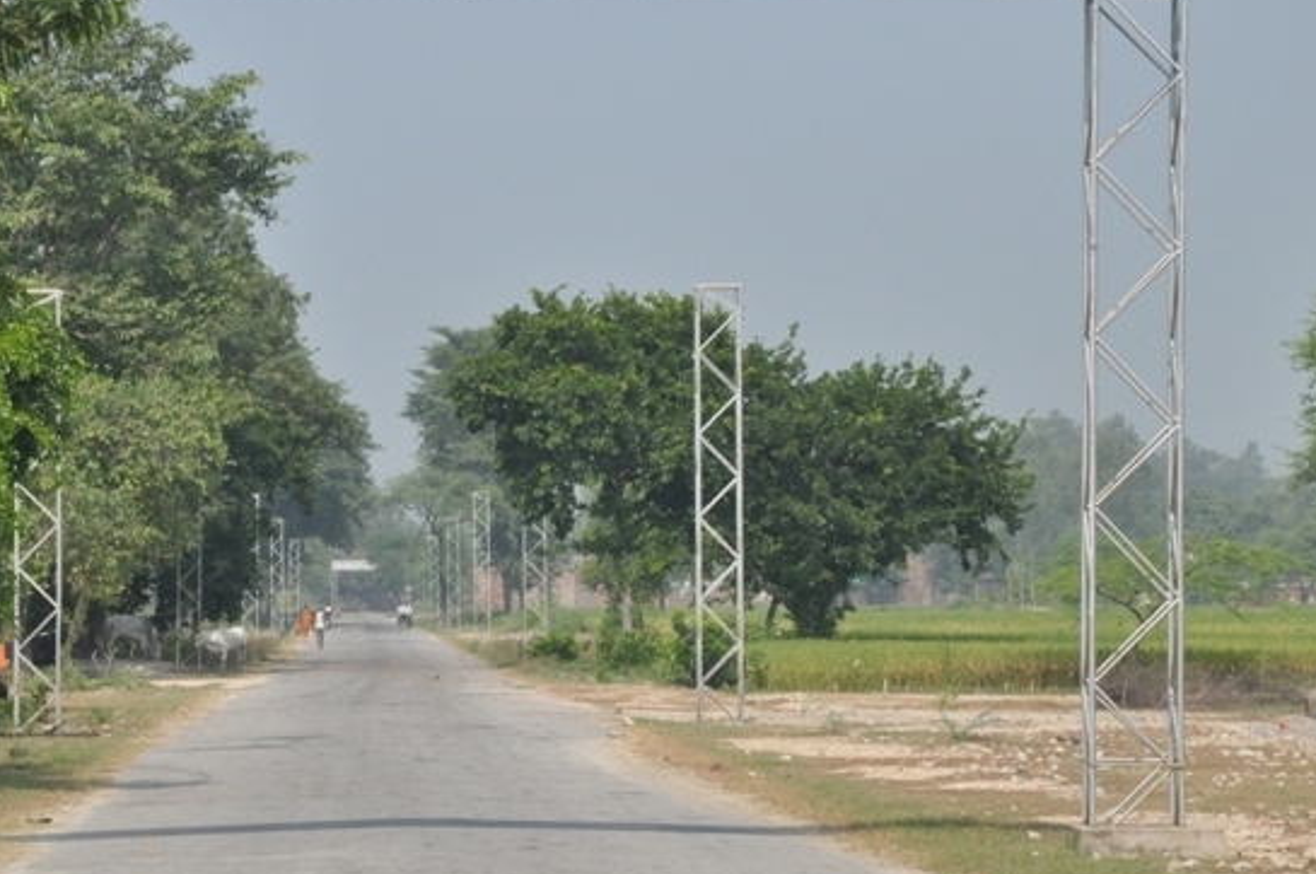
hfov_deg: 13.3
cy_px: 296
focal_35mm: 154
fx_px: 5623
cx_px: 517
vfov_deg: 8.9
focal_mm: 70
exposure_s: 1/640
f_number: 14
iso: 800
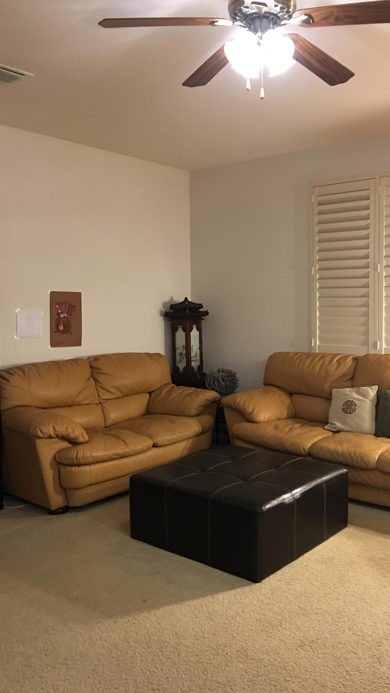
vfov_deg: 61.0
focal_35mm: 32
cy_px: 346
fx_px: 588
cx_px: 228
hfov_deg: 36.6
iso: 80
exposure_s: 1/10
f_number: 2.2
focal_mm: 4.15
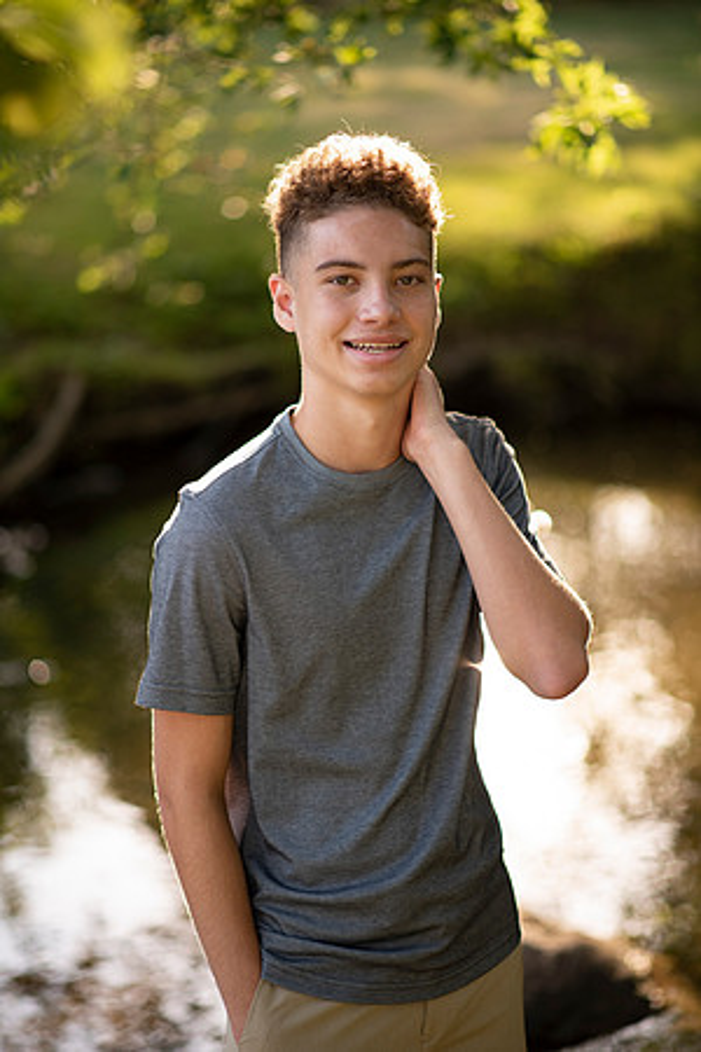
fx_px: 2483
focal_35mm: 85
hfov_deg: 16.1
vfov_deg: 23.9
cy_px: 526
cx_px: 350
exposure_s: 1/250
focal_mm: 85
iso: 125
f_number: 1.8
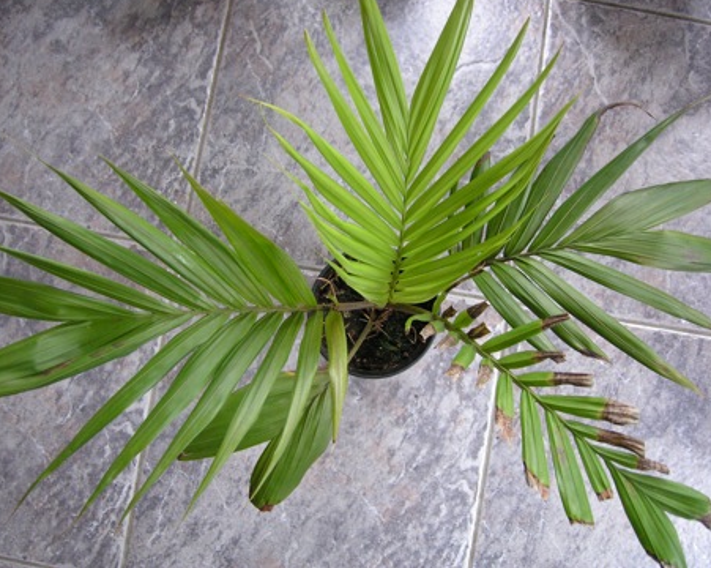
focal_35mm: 26
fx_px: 547
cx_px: 355
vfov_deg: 54.9
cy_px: 274
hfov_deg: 66.1
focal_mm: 6.1
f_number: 2.6
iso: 200
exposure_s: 1/18.1
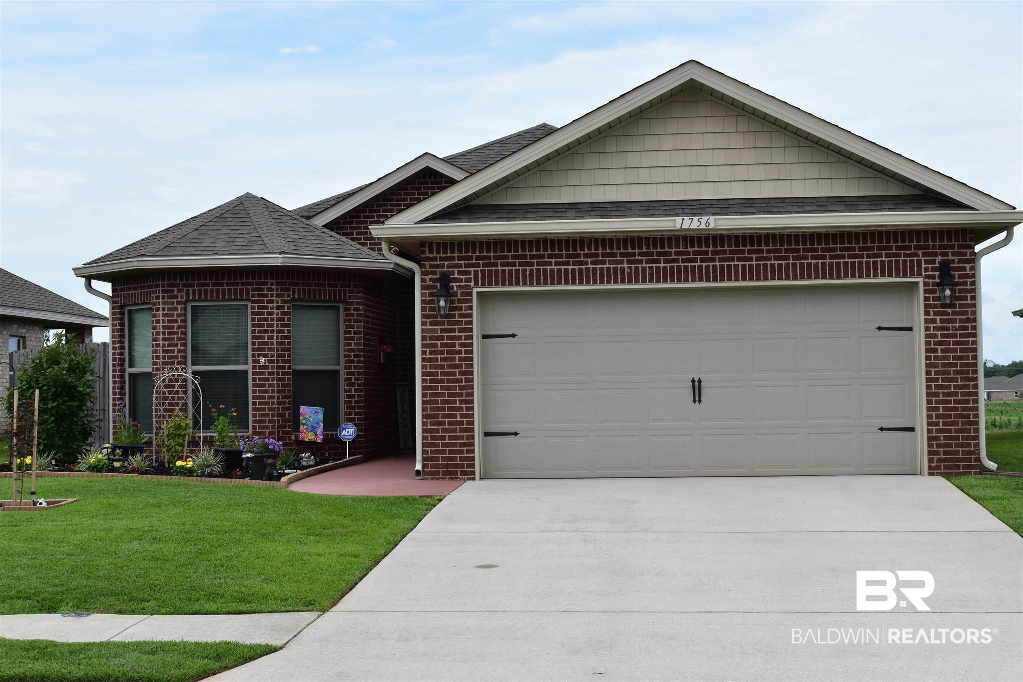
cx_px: 512
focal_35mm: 60
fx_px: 1705
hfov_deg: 33.4
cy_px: 341
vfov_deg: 22.6
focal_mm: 40
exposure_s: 1/400
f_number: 11
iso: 400
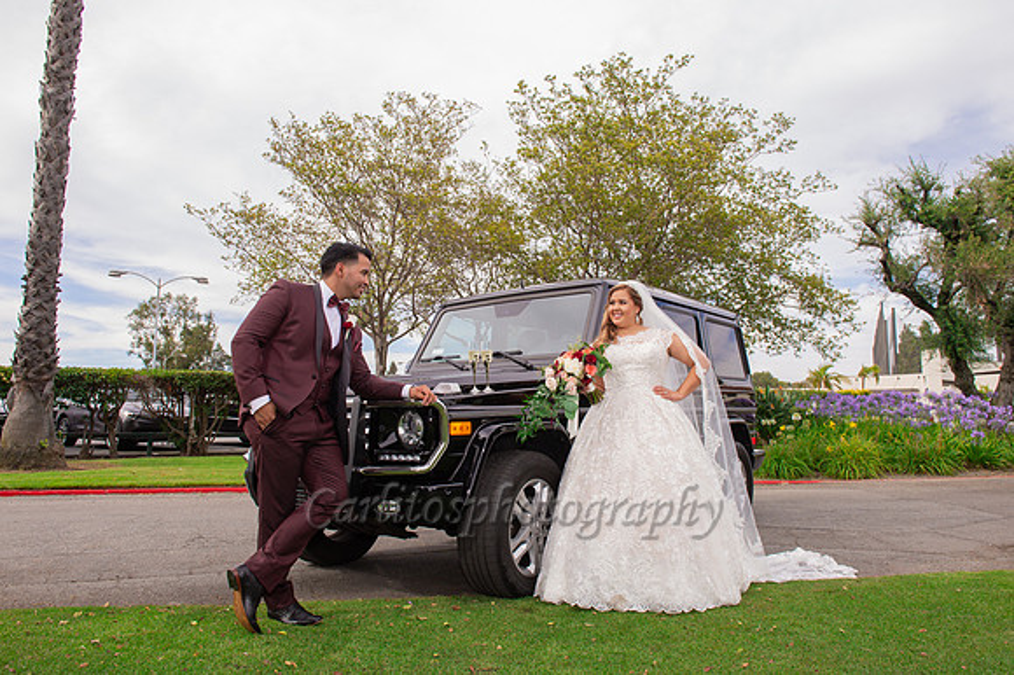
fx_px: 676
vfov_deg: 53.1
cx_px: 507
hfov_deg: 73.8
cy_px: 338
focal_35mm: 24
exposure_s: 1/250
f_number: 8
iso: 400
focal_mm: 24
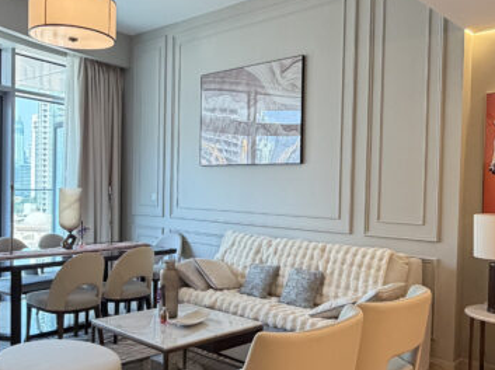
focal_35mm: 27
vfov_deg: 51.2
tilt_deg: -1.9
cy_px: 202
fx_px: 386
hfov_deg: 65.4
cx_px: 257
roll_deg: -0.9
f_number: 2.2
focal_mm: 2.22
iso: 200
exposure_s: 1/100
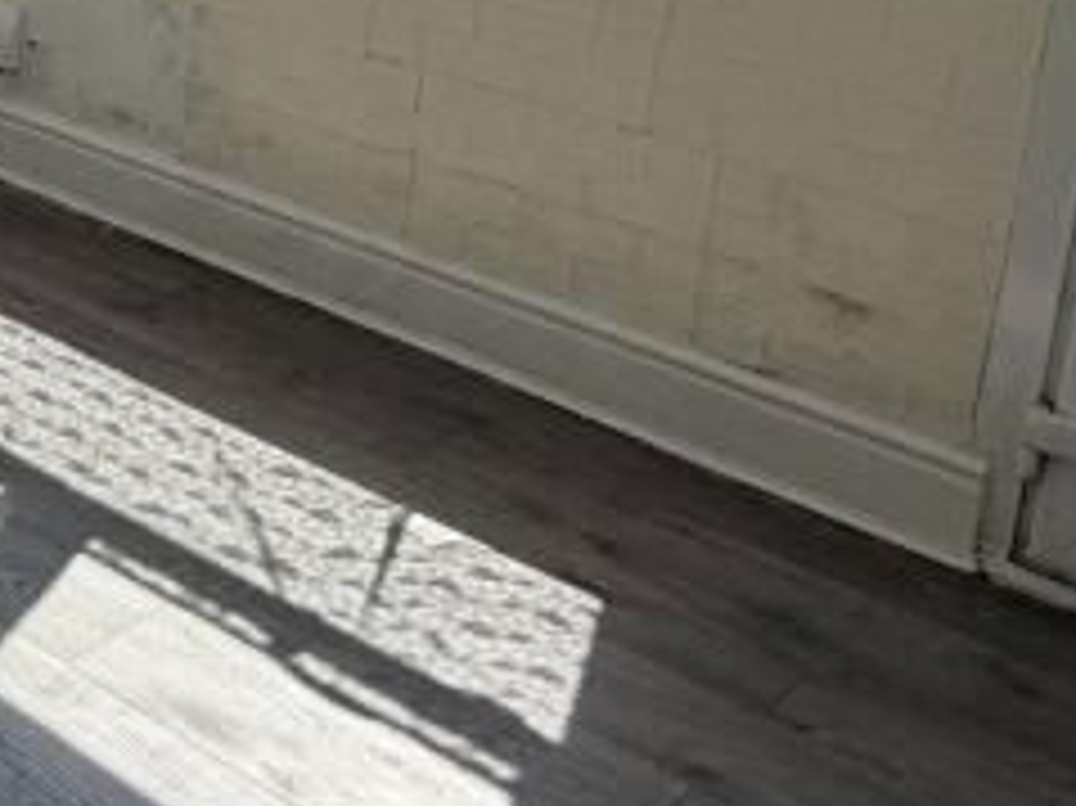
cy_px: -140
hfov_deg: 29.1
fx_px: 1864
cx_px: -104
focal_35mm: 60
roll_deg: -3.1
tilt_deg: -11.3
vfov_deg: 22.6
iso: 50
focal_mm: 2.22
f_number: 2.2
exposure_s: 1/502
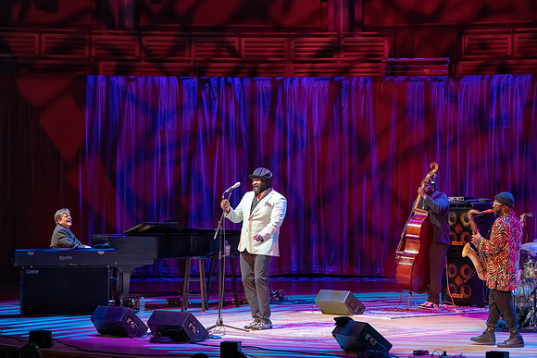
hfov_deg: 19.4
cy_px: 179
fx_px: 1572
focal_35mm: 105
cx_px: 268
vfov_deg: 13.0
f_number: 5.6
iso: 6400
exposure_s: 1/320
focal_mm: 100
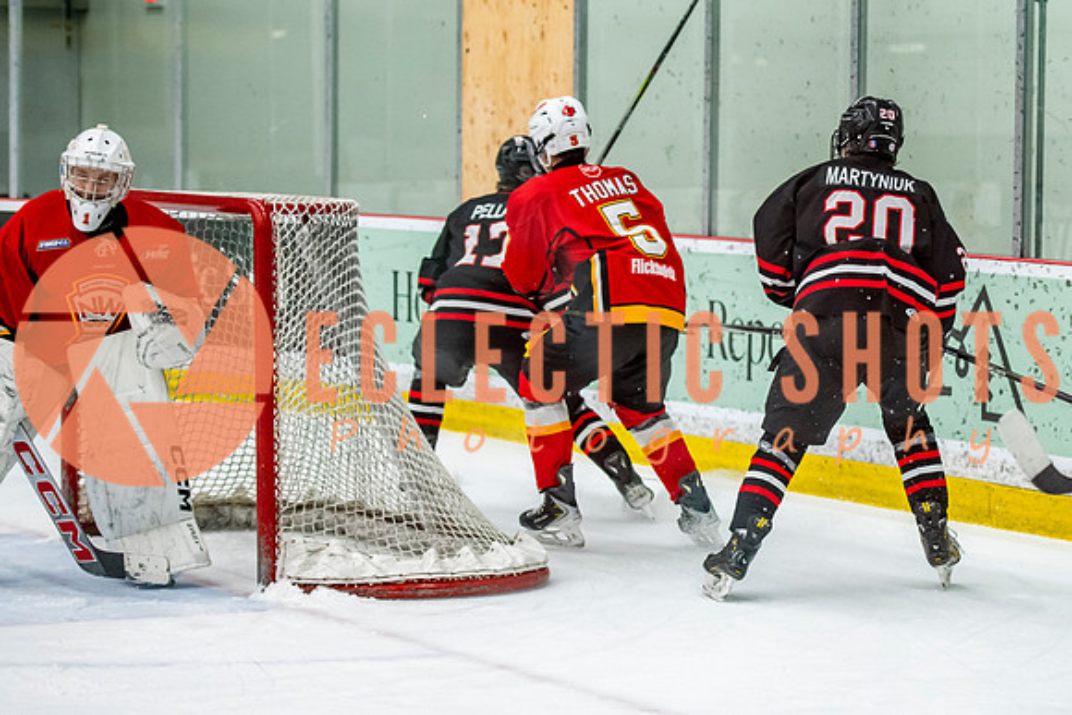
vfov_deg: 9.9
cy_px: 358
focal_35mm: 138
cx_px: 837
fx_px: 4121
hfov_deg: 14.7
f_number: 3.2
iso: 2000
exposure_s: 1/640
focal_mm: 86
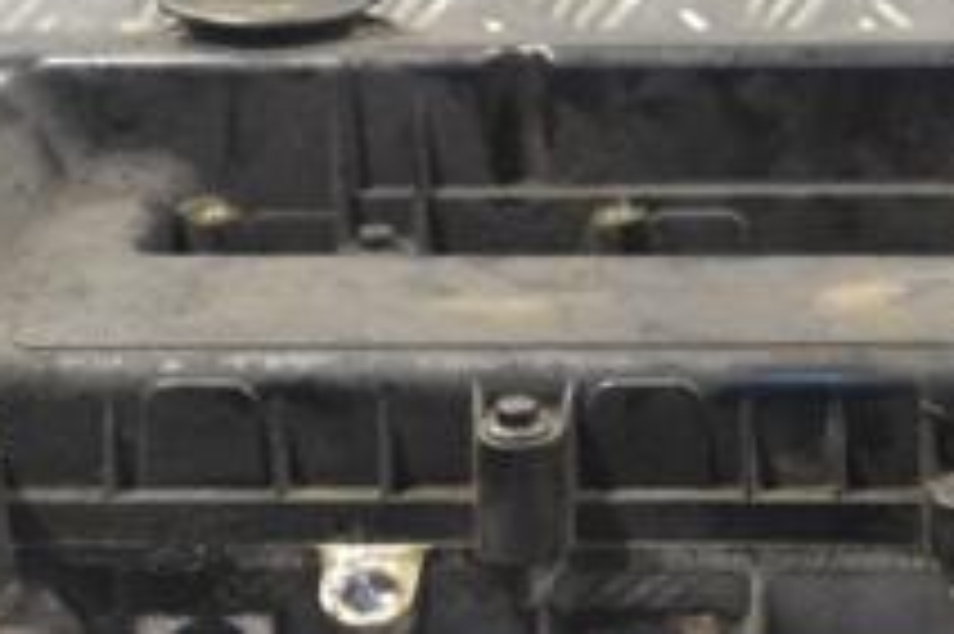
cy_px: 508
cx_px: 824
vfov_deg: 8.0
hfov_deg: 12.0
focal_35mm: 170
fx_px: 4501
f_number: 6.3
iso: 3200
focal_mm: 40
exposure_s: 1/160
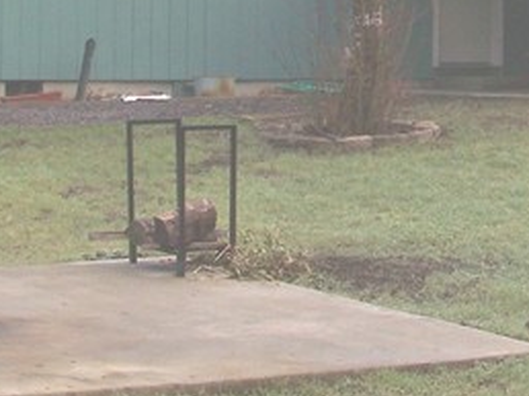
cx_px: 445
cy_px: -84
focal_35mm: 131
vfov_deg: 11.1
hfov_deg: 14.9
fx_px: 2000
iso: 64
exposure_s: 1/125
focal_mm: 5.85
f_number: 5
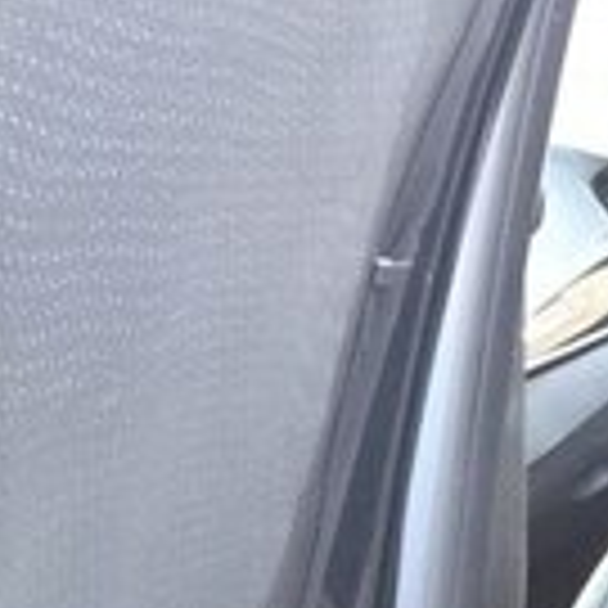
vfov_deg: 12.8
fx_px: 2484
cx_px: 1482
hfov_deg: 11.4
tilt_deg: -27.3
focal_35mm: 125
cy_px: 1070
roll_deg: -1.1
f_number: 2.2
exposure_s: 1/17
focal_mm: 4.15
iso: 40
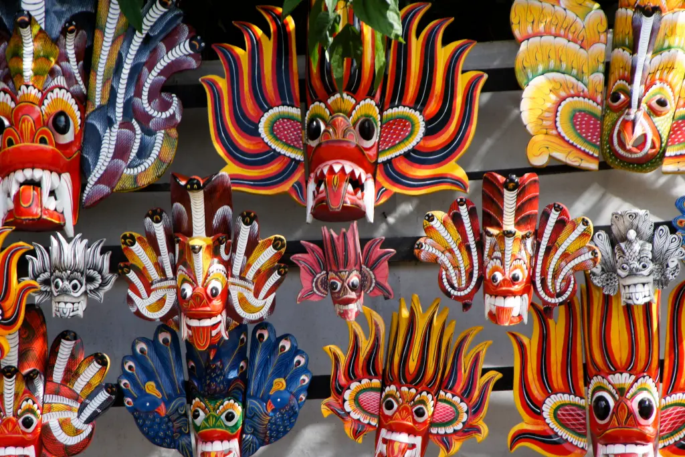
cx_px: 342
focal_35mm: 315
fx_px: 5994
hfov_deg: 6.5
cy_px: 228
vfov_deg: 4.4
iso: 200
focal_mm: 210
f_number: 8
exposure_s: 1/200
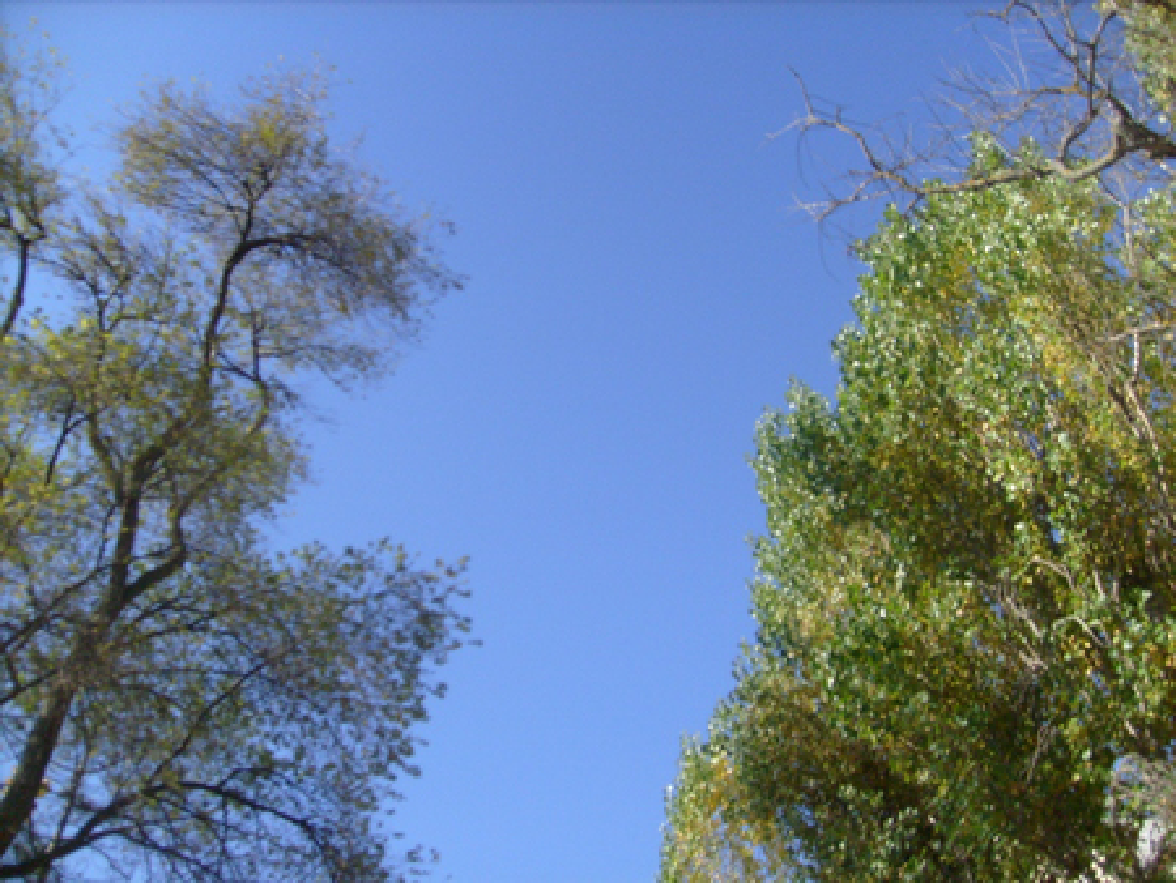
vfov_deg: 40.7
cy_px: 442
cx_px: 588
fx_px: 1190
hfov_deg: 52.6
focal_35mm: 35
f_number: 7.1
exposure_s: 1/180
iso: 80
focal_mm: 5.8
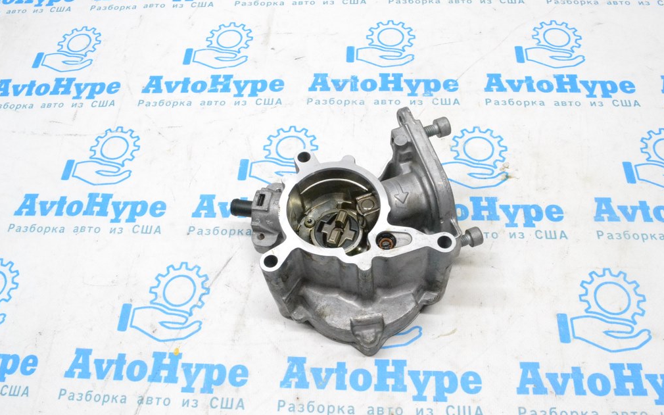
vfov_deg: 40.6
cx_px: 335
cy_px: 223
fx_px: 561
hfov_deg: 61.2
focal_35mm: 31
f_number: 13
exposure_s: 1/100
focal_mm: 20
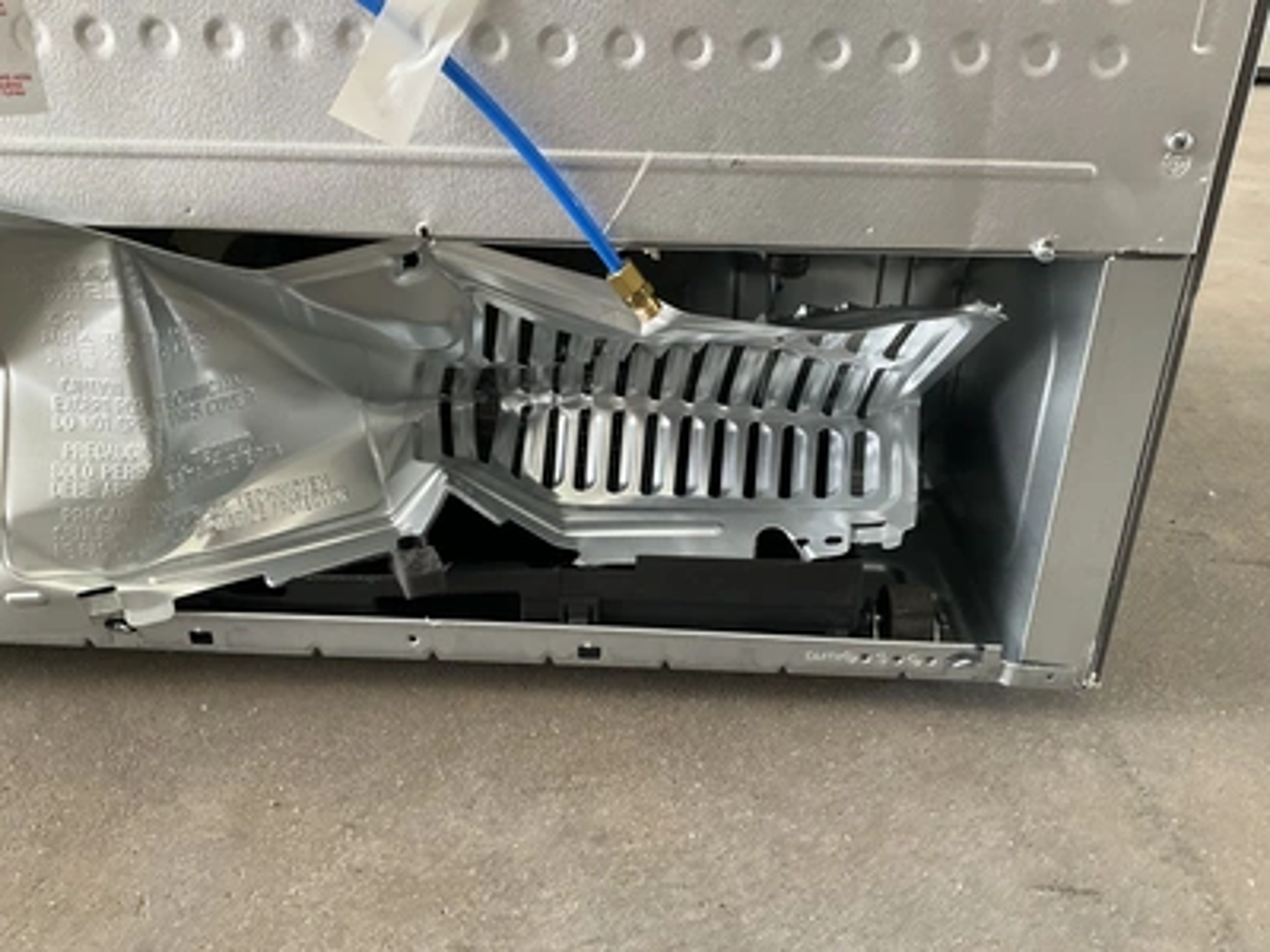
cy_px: 476
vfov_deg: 48.2
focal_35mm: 29
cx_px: 635
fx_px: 1064
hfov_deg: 61.7
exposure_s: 1/60
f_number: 1.8
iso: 250
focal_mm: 3
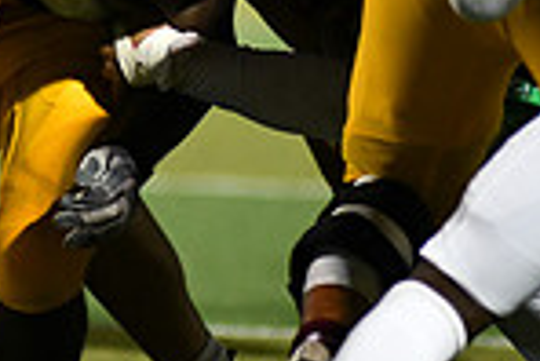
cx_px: 40
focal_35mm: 1177
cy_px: 5
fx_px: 17672
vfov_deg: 1.2
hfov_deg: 1.8
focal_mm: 300
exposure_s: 1/1000
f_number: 2.8
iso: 2500
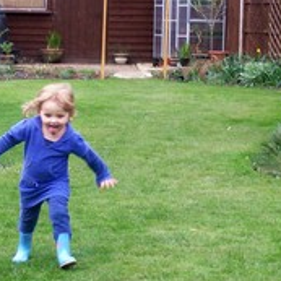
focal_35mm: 157
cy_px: 149
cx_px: 36
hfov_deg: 11.1
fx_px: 1442
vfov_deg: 11.1
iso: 95
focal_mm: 11.6
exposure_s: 1/72.4
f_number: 3.8
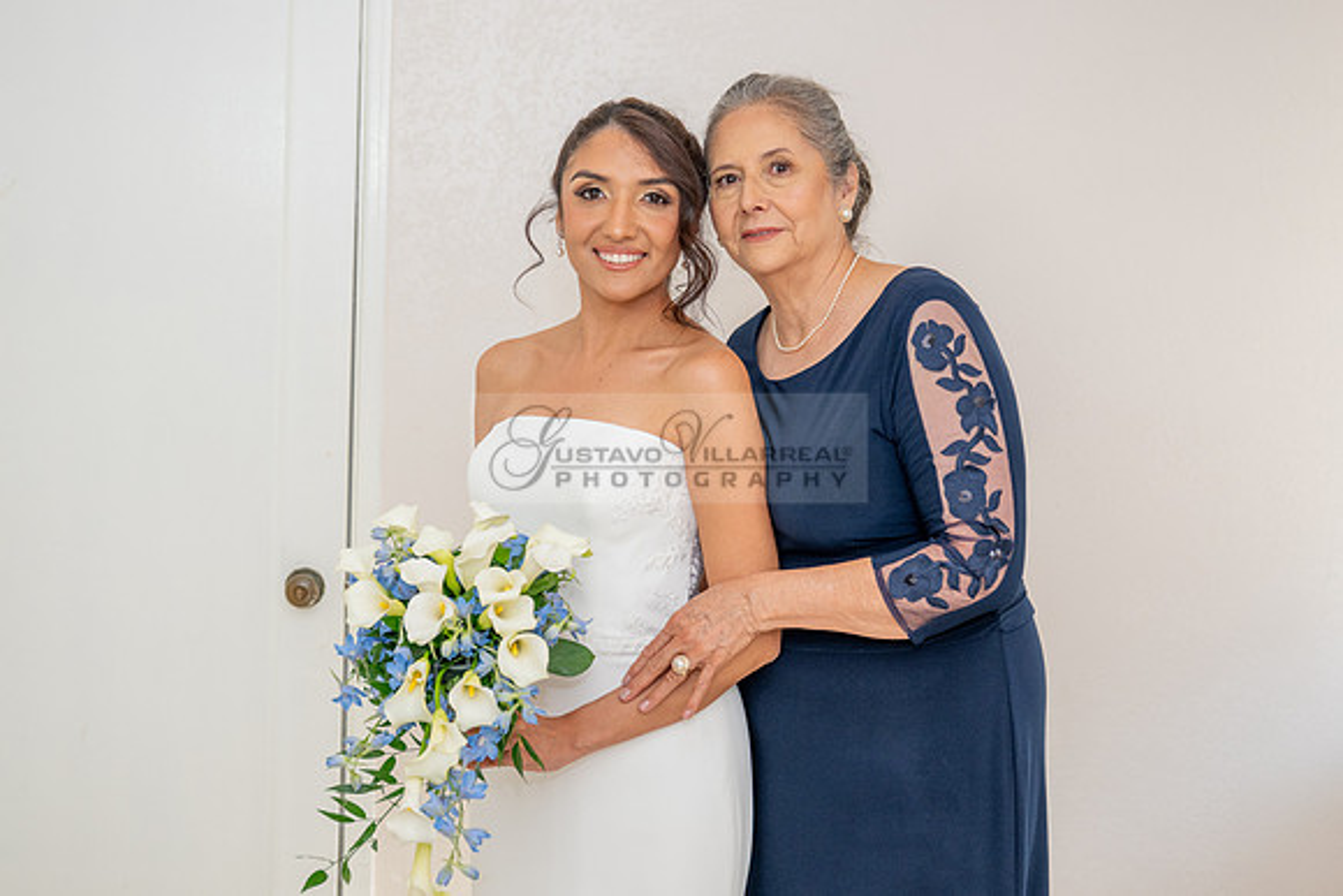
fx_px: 1800
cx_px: 626
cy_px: 473
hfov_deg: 40.9
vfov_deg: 28.0
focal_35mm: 48
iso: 800
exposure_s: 1/160
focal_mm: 42
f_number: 4
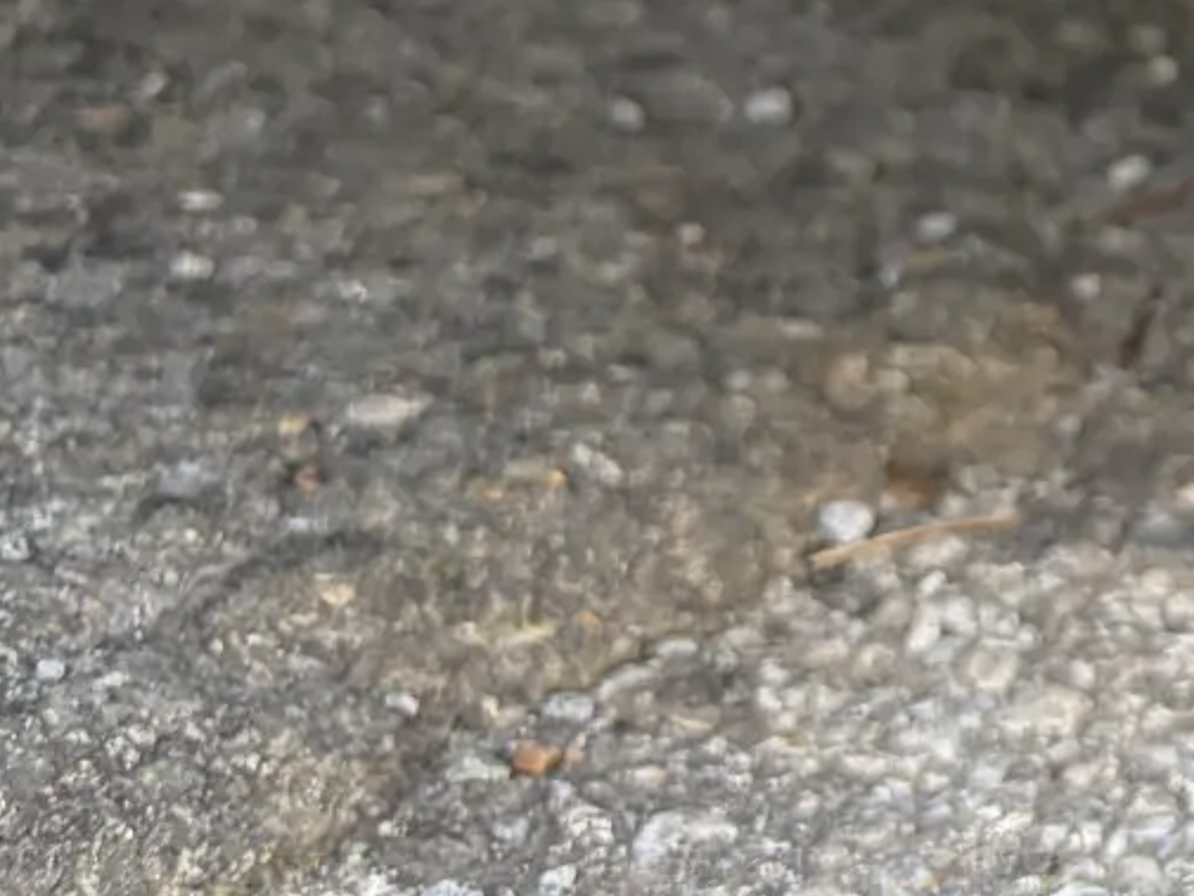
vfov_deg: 14.3
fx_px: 3415
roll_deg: -6.9
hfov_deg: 17.3
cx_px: 1940
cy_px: -282
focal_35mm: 99
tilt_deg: -5.0
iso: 80
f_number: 1.6
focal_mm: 5.96
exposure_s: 1/168
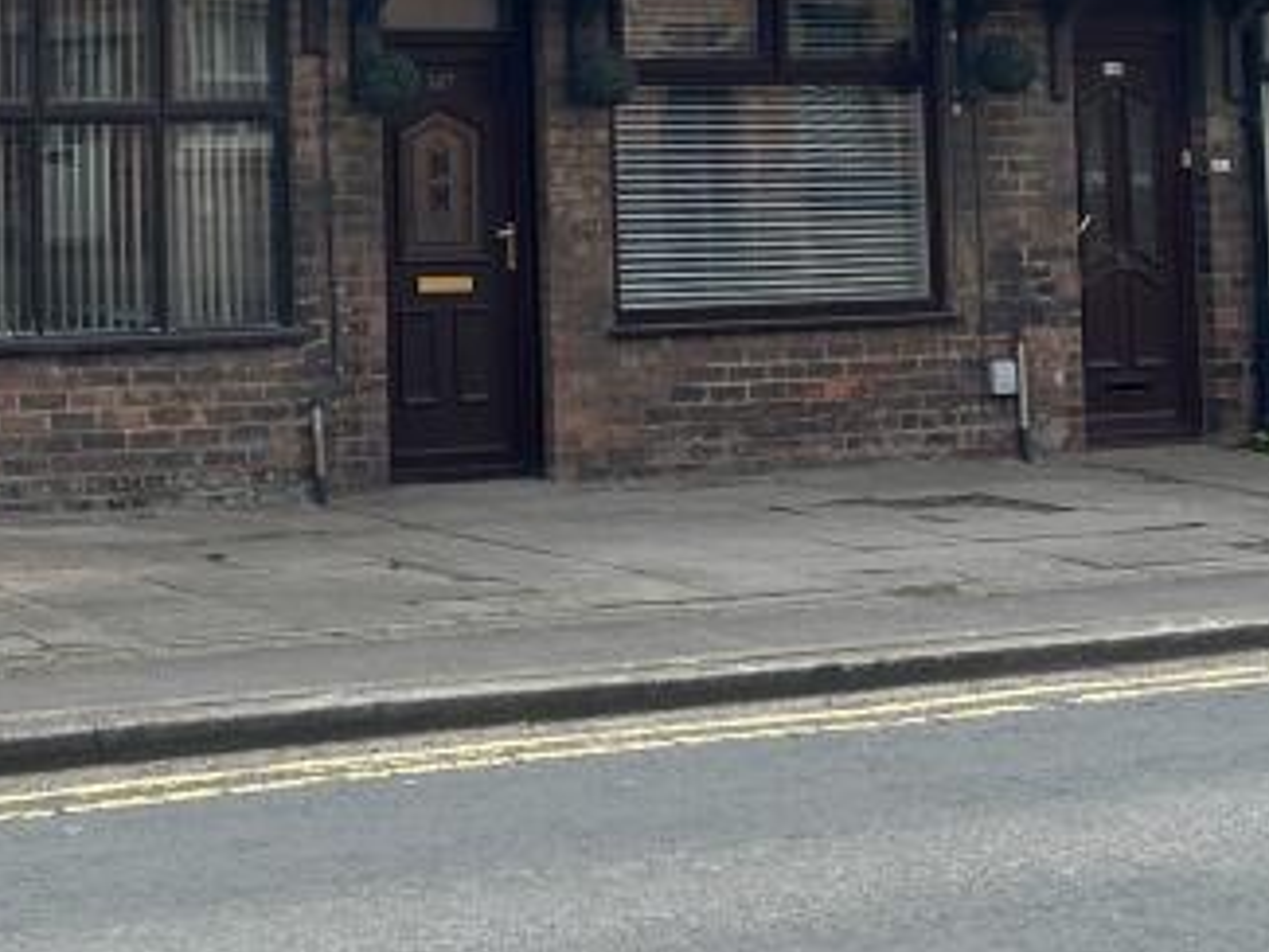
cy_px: -101
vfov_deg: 17.4
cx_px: -230
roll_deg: +0.5
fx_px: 3007
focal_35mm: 82
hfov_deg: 22.1
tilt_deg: +3.5
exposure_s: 1/4115
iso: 50
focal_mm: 5.7
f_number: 1.5
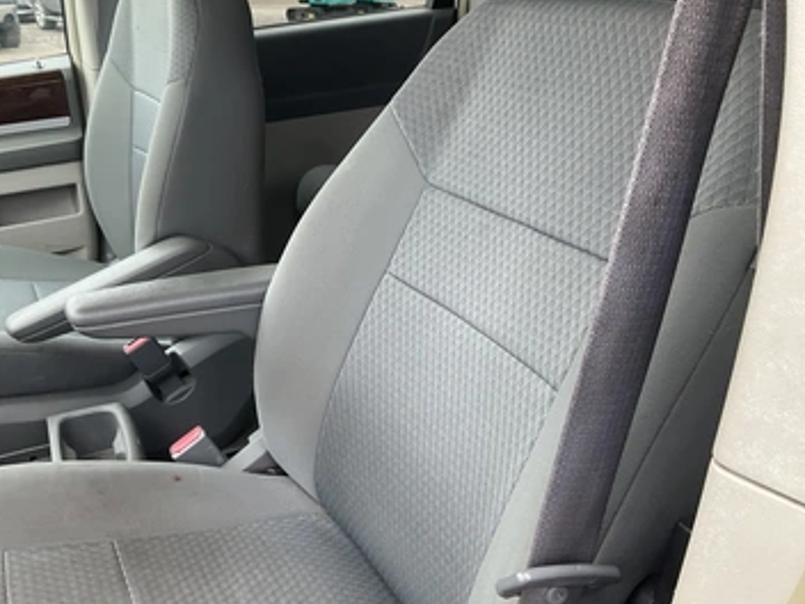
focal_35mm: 33
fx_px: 767
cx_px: 350
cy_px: 286
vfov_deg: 42.9
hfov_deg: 55.2
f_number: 1.8
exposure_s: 1/122
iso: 25
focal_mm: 3
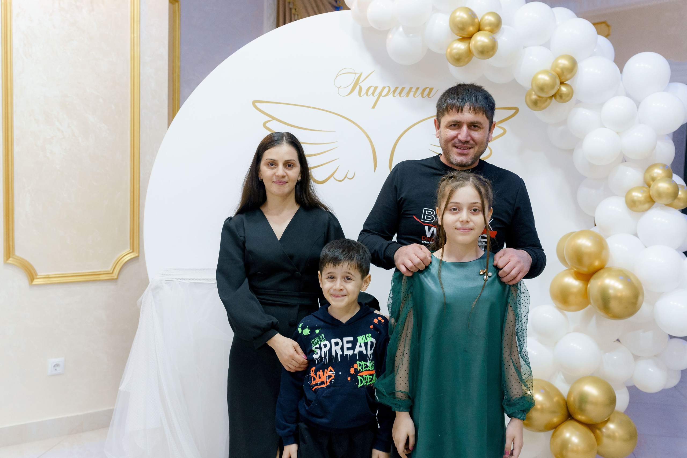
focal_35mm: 37
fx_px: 706
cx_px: 344
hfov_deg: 51.9
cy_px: 229
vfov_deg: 35.9
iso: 3200
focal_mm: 37
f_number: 4.5
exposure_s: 1/160
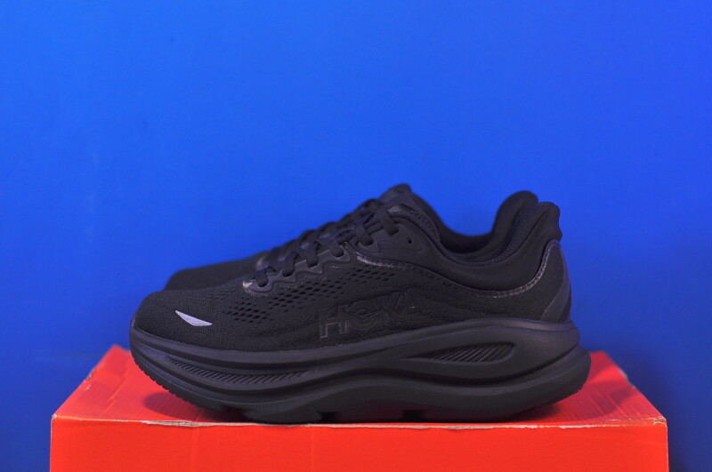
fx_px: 1481
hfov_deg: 27.0
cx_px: 356
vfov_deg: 18.1
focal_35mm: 75
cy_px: 236
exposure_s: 1/320
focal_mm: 50
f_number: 2.8
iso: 250
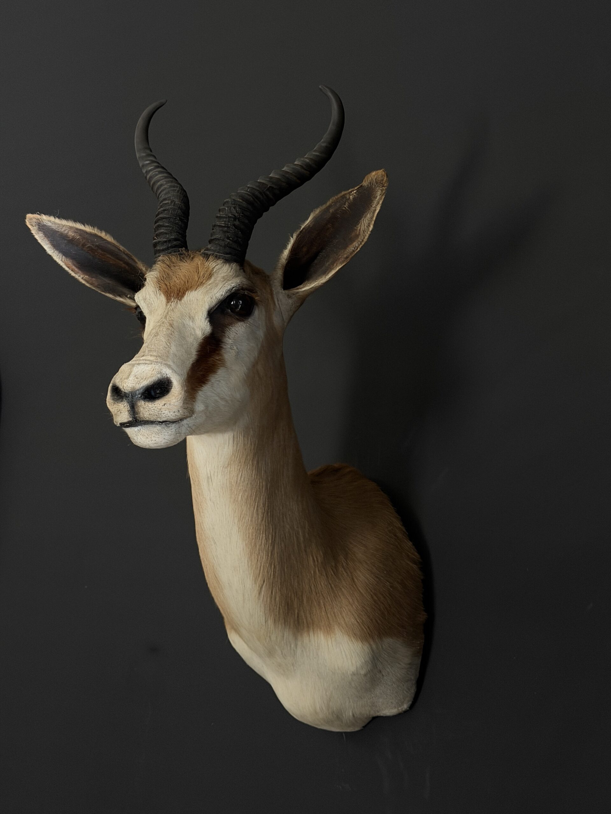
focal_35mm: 48
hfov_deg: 30.3
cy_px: 407
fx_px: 1130
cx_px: 306
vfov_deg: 39.7
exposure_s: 1/37
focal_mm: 6.76
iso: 500
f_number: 1.78
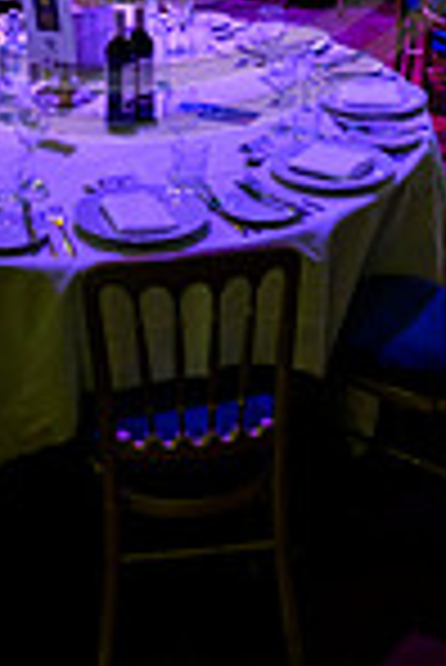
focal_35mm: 73
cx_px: 122
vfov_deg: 22.9
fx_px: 1353
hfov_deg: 18.6
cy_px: -315
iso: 3200
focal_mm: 24
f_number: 3.2
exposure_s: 1/320
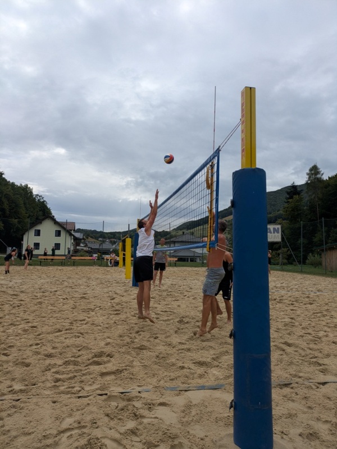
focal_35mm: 25
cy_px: 224
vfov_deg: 69.4
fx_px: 325
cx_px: 168
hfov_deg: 54.9
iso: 45
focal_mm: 5.43
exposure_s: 1/1776
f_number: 1.89
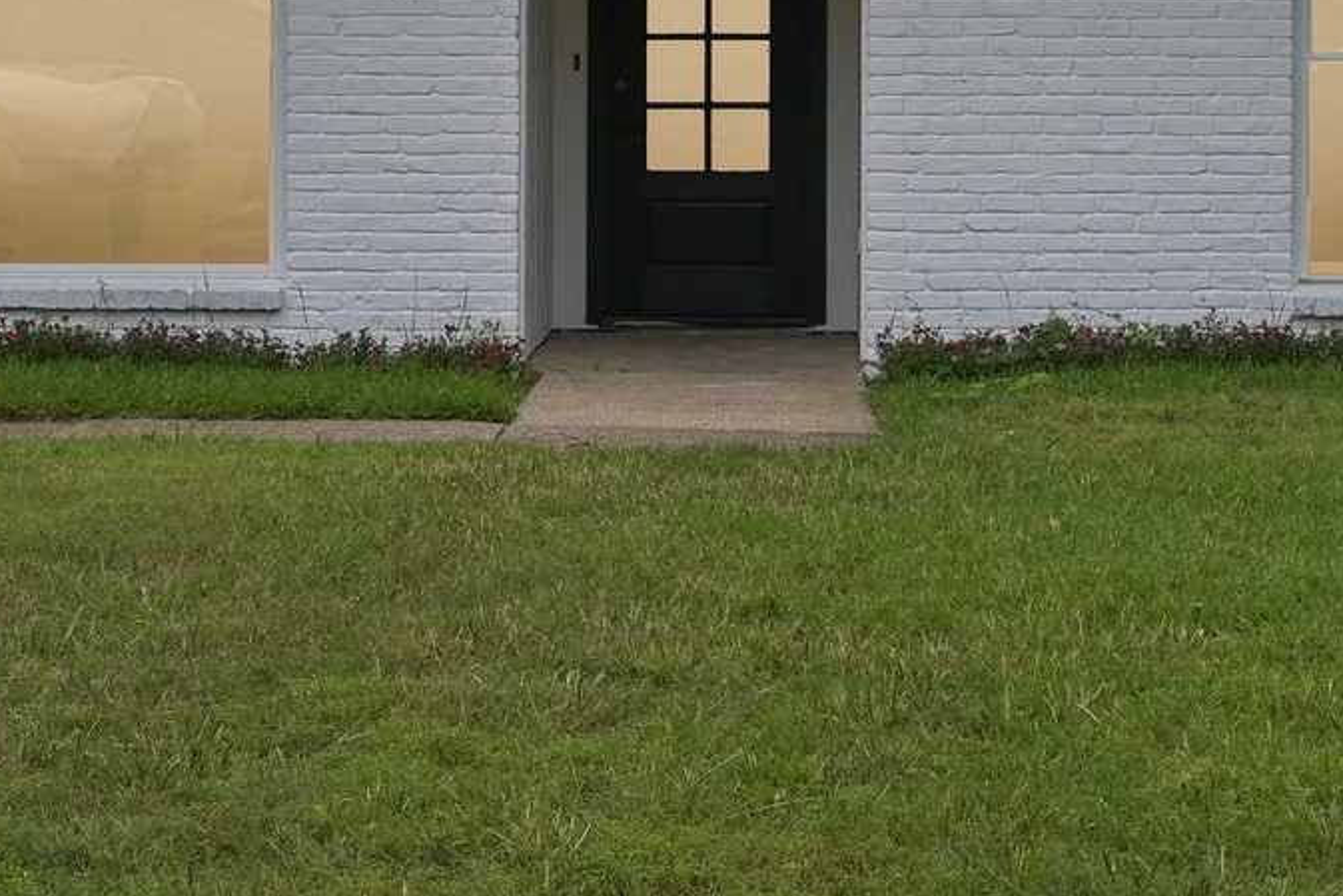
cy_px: -23
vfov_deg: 17.8
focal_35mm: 75
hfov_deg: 27.1
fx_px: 2780
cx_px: 774
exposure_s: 1/250
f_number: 8
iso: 400
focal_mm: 24.5
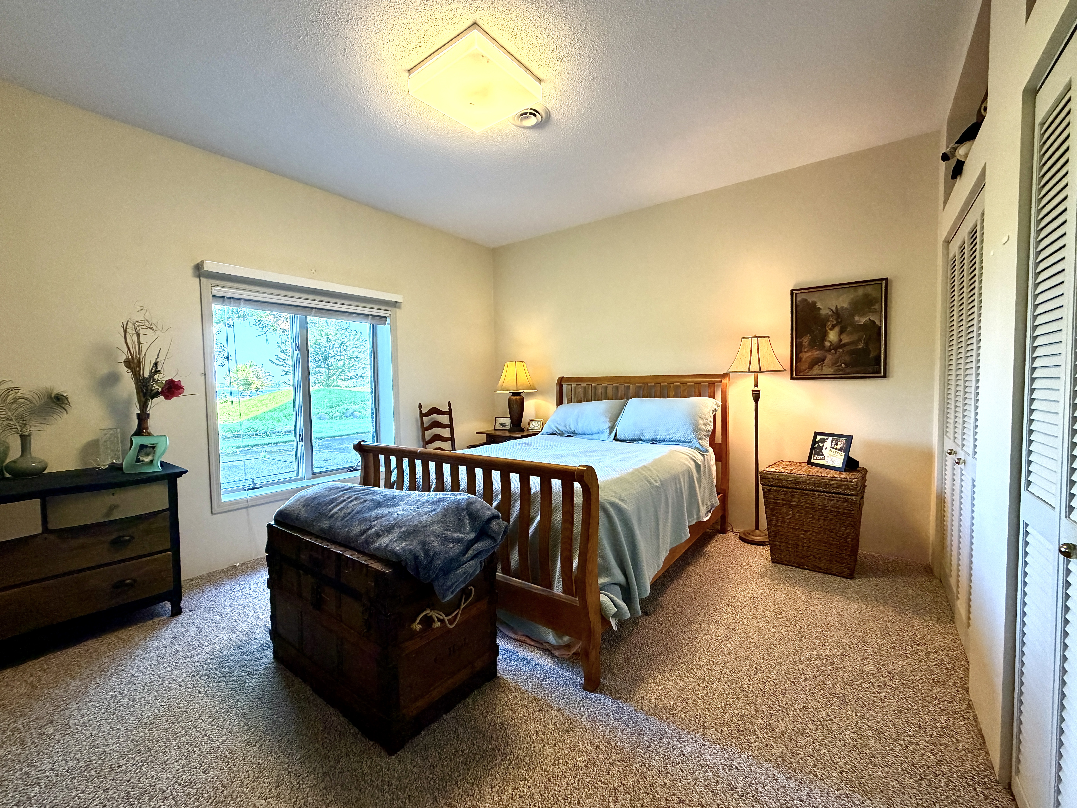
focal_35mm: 14
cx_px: 538
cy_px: 404
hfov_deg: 102.1
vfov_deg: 85.7
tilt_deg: -2.6
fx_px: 436
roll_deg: +2.5
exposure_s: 1/60
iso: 320
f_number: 2.2
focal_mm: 2.22
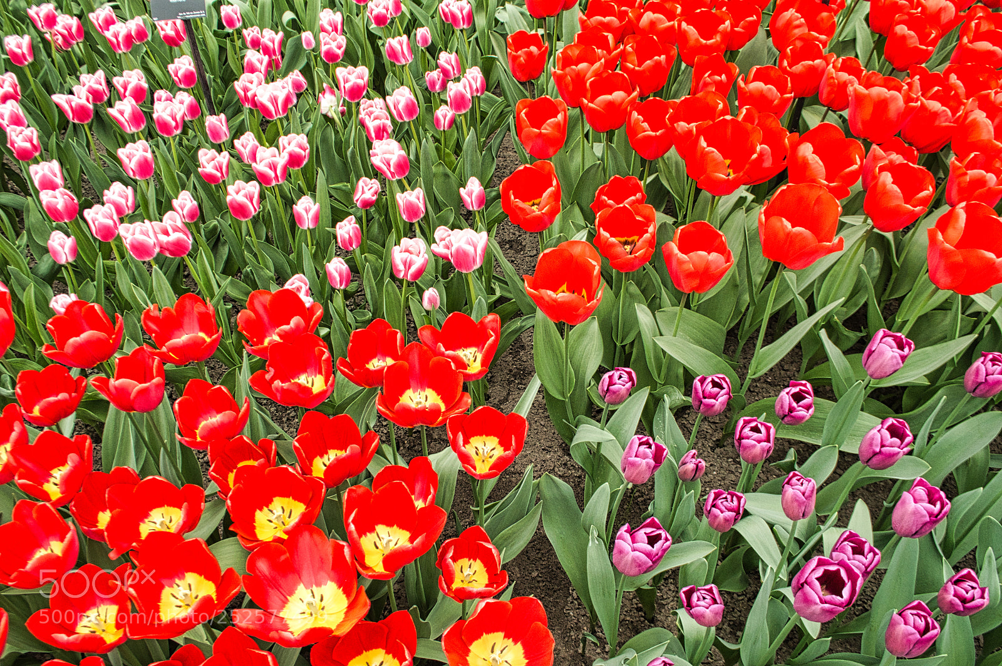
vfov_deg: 43.5
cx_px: 501
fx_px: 834
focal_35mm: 30
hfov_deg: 62.0
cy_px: 333
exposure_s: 1/50
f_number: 8
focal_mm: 20
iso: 800
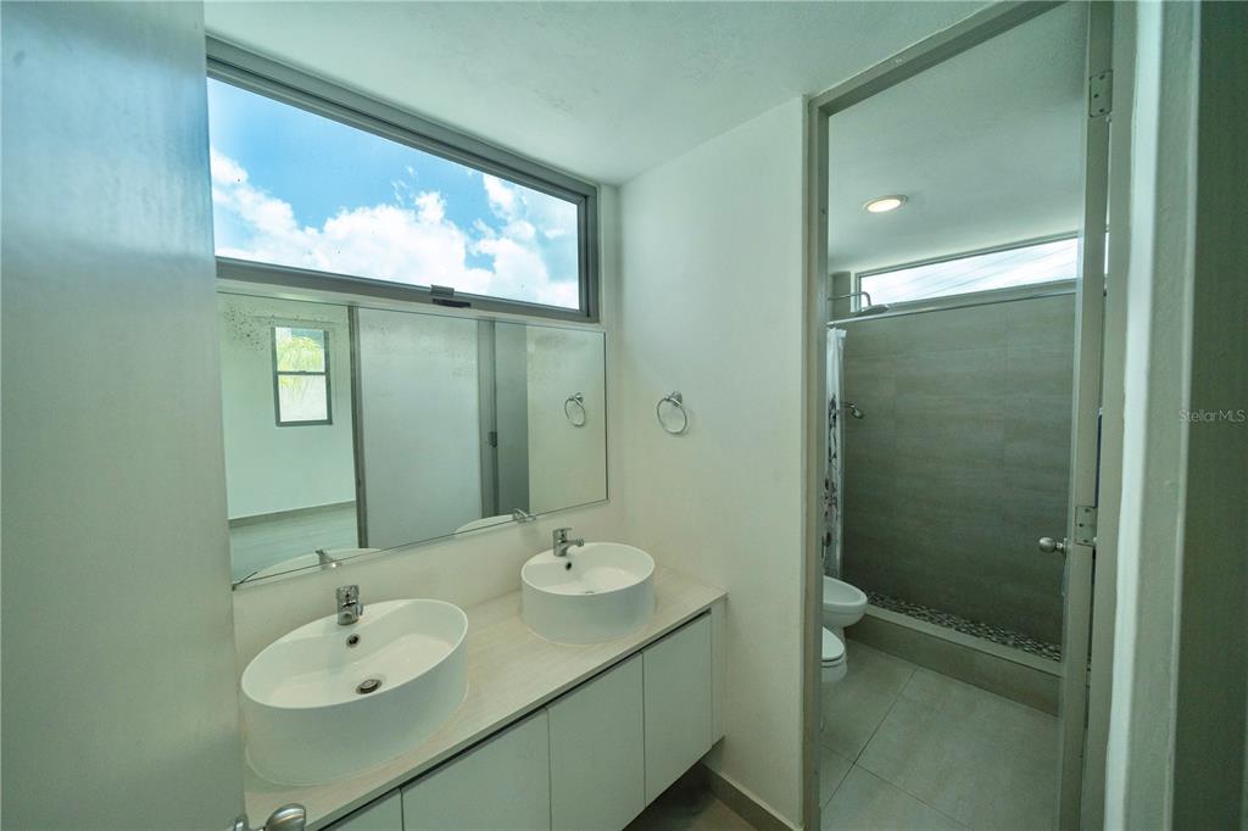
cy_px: 416
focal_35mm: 13
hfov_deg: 108.3
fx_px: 450
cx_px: 624
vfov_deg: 85.4
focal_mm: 13
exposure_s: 1/2000
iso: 1000
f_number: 6.3
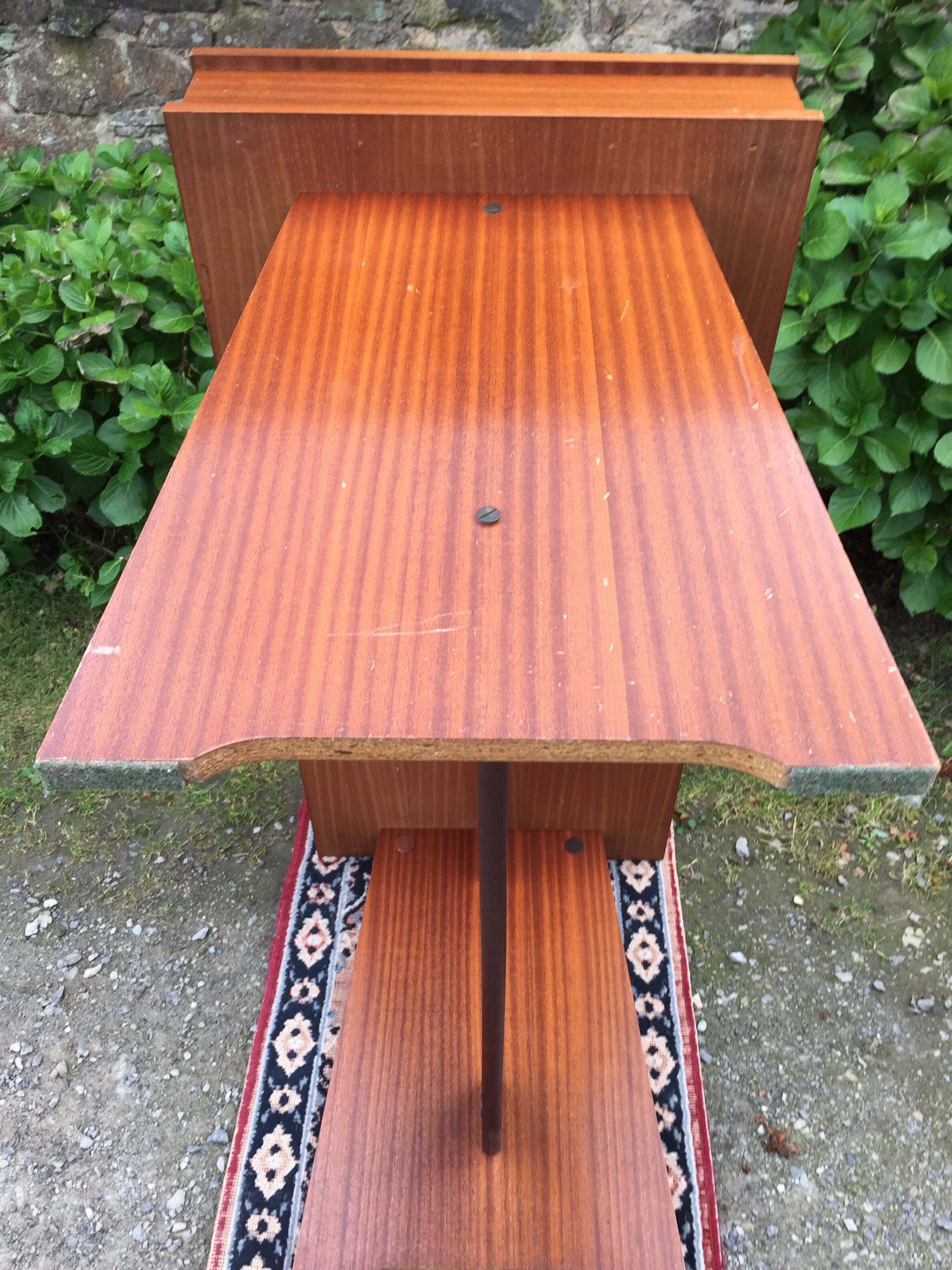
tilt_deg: -41.4
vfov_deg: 60.0
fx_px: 1100
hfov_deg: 46.8
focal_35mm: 30
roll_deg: -1.6
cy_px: 652
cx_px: 485
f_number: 2.2
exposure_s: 1/100
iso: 40
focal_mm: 4.15
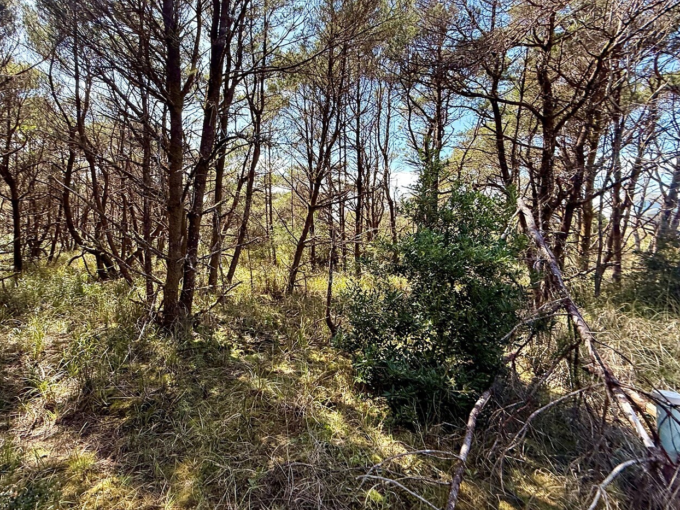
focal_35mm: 18
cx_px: 287
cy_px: 235
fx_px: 354
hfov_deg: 87.1
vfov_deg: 71.5
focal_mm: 2.22
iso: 50
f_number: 2.2
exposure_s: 1/194
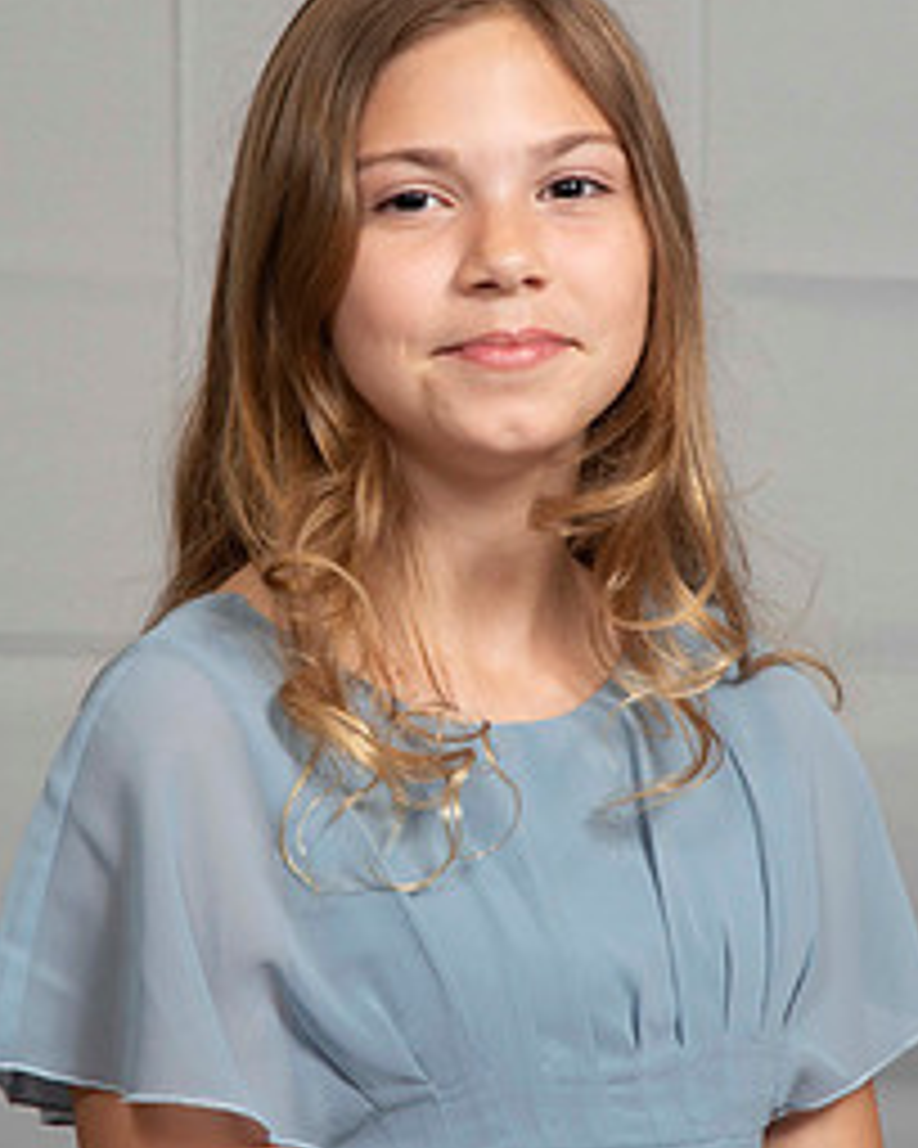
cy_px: 540
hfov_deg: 8.9
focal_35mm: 174
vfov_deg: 11.1
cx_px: 452
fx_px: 5909
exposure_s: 1/60
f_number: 6.3
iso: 100
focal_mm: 70
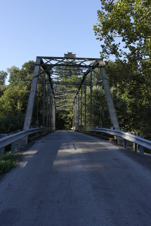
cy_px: 113
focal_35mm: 30
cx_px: 76
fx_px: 189
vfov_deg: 61.9
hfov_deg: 43.6
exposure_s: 1/200
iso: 100
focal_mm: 20
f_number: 5
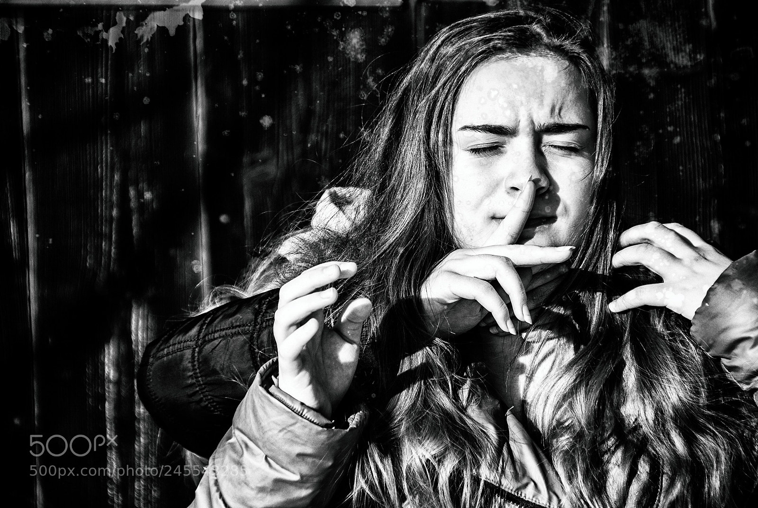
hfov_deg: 14.8
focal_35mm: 138
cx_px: 379
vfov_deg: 10.0
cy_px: 254
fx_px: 2909
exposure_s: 1/500
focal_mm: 92
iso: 160
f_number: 5.6
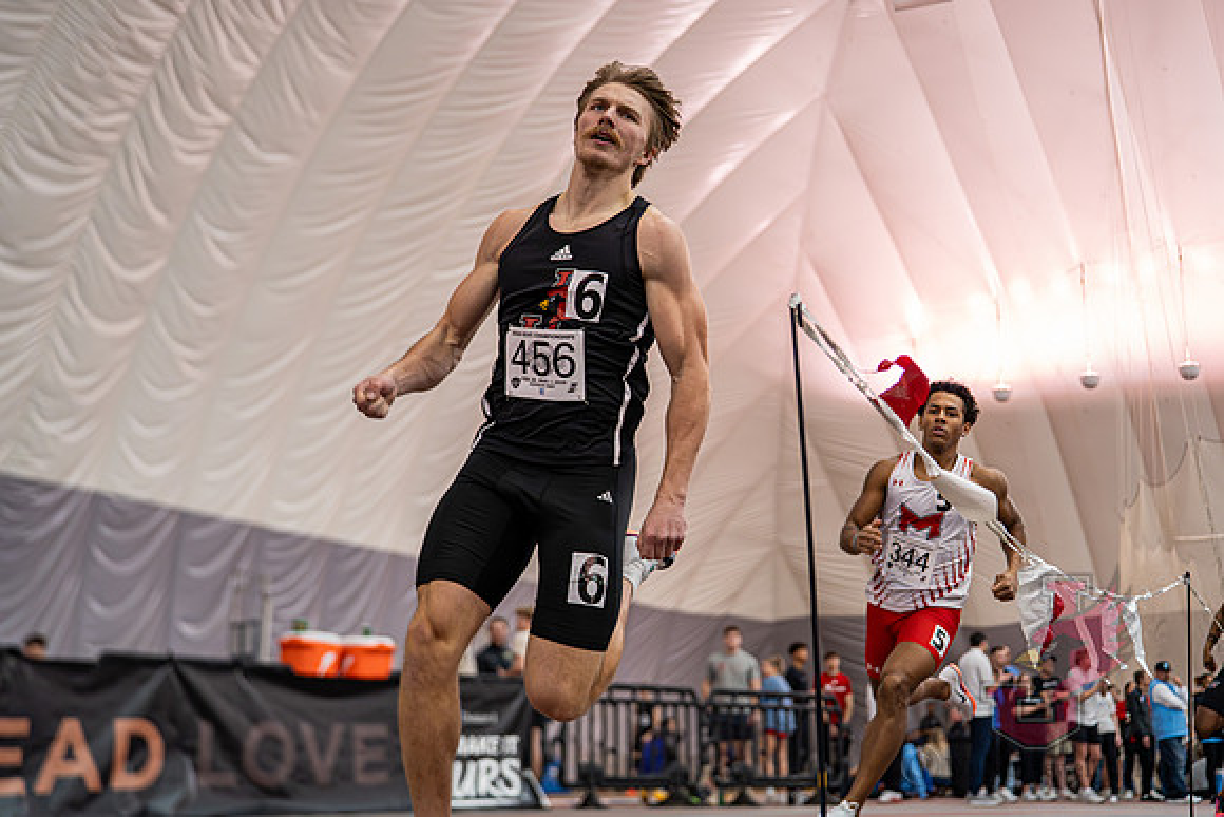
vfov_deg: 29.1
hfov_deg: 42.5
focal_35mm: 46
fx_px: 1571
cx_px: 673
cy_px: 368
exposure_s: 1/1000
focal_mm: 42
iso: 2000
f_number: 2.2
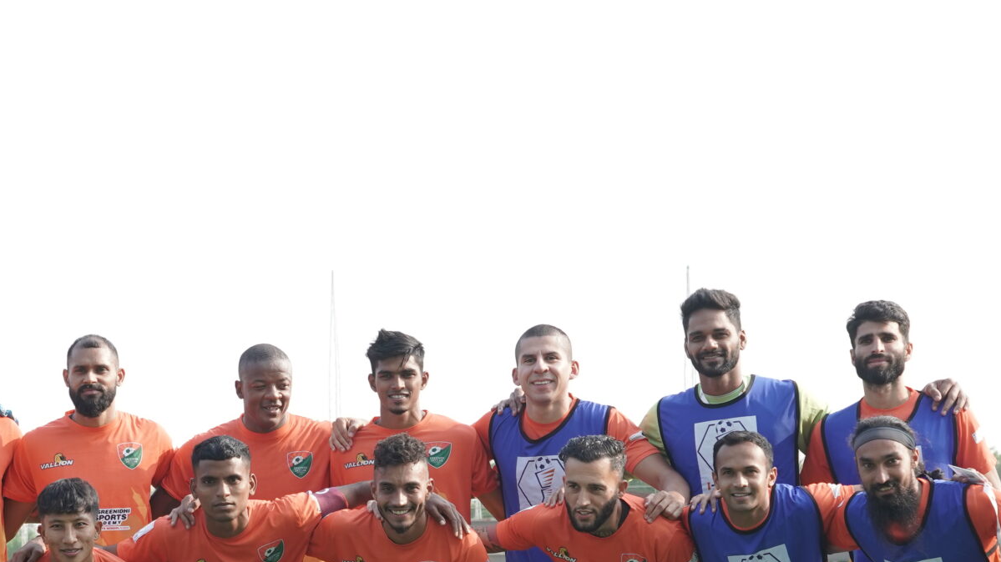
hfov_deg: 16.2
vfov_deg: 9.1
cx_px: 222
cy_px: 642
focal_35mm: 132
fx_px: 3503
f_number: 6.3
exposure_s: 1/200
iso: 250
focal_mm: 59
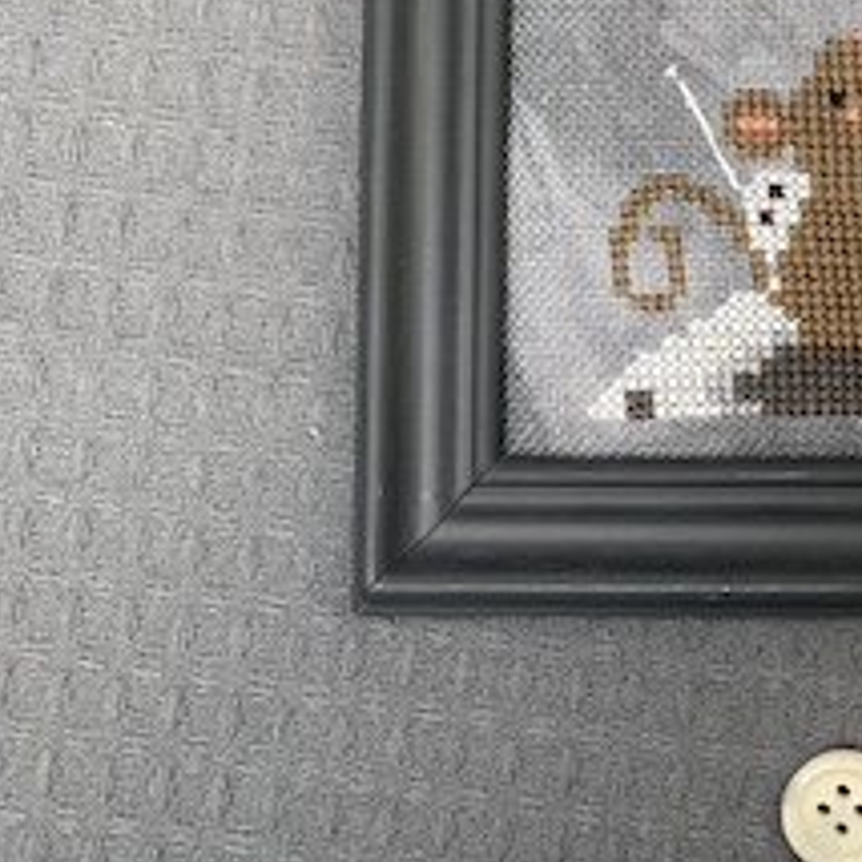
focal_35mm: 62
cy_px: 44
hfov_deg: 24.1
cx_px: 1140
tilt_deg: -86.5
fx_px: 1747
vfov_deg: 26.5
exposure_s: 1/65
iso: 100
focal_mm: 4.25
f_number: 1.8
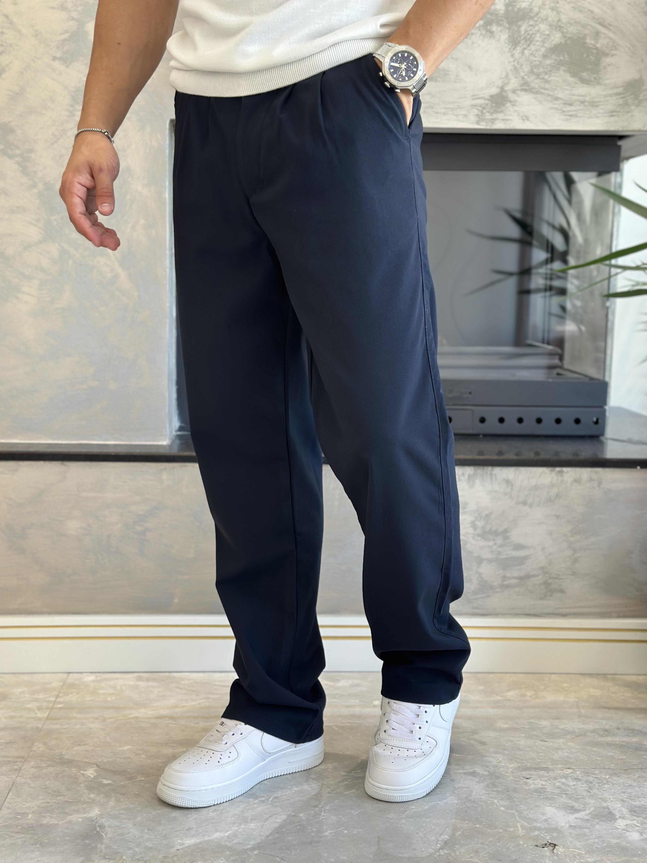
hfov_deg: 30.3
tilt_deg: -6.7
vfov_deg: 39.7
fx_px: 1196
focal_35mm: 48
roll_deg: -1.4
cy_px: 432
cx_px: 324
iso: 125
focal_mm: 6.86
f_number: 1.78
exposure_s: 1/121
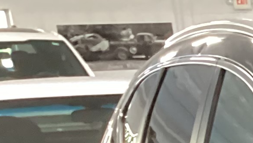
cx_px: 704
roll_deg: +1.0
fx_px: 1268
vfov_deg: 5.7
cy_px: 530
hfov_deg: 9.5
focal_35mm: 189
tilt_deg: -20.8
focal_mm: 3.3
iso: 400
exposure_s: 1/40
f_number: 2.4
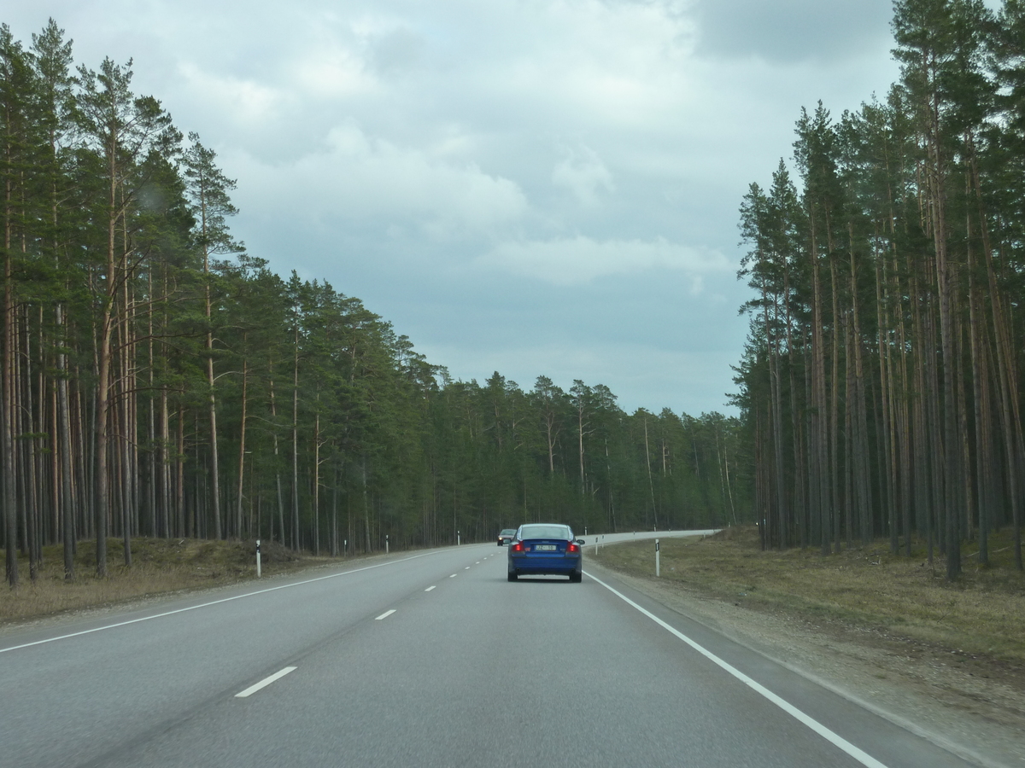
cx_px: 512
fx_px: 1747
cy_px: 384
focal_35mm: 59
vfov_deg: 24.8
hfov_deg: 32.7
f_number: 3.9
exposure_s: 1/250
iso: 125
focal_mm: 9.7
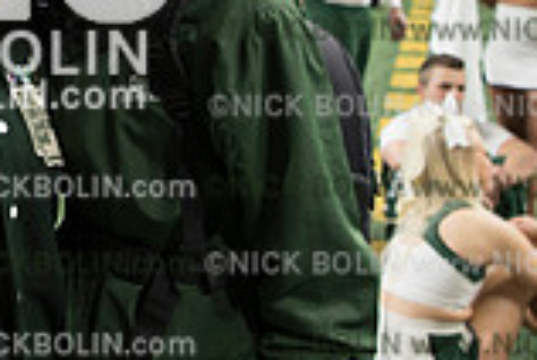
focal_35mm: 88
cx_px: -68
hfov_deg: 21.7
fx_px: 1315
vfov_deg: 15.2
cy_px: -49
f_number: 2.8
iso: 1250
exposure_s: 1/640
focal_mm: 24
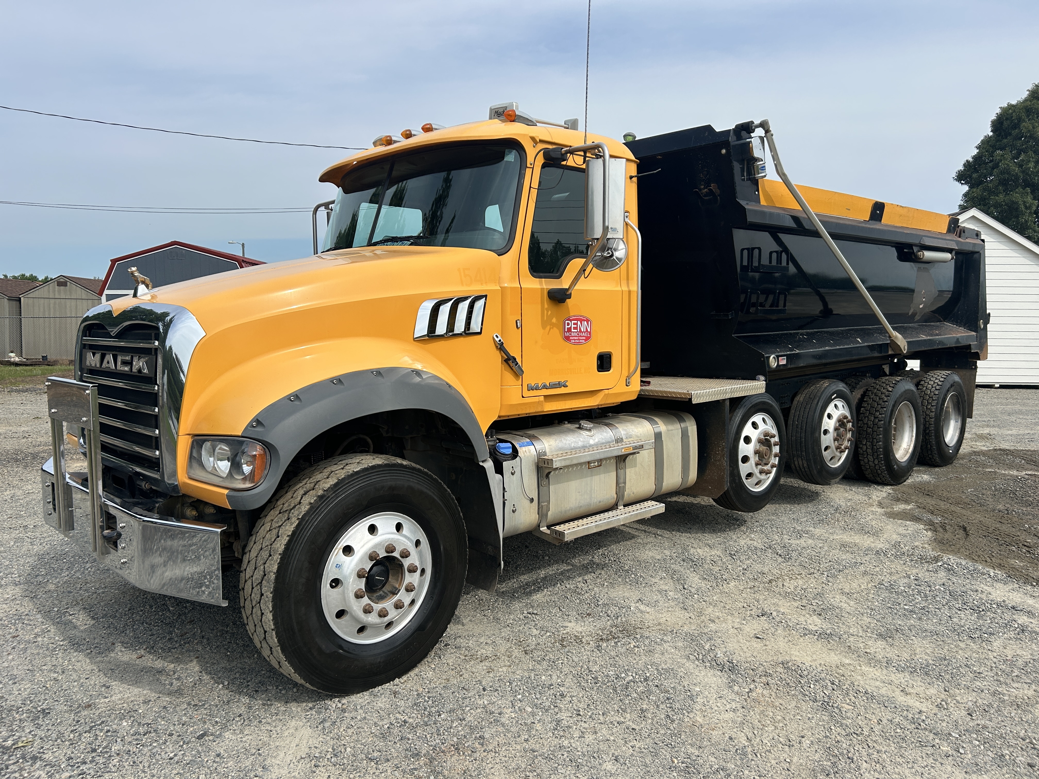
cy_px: 390
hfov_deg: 67.3
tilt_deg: -4.3
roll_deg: -0.8
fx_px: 780
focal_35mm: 26
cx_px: 520
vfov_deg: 53.1
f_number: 1.5
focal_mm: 5.7
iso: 50
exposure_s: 1/4274
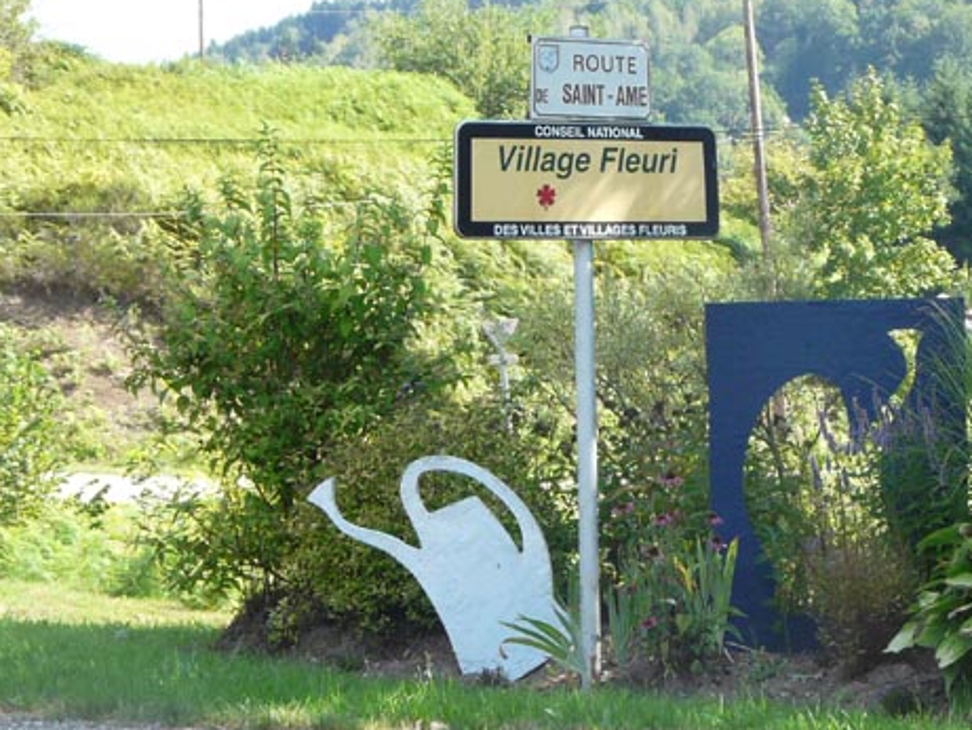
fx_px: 4129
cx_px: 624
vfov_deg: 10.1
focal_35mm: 147
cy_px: 378
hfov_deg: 13.4
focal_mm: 11.7
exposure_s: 1/160
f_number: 4
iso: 100
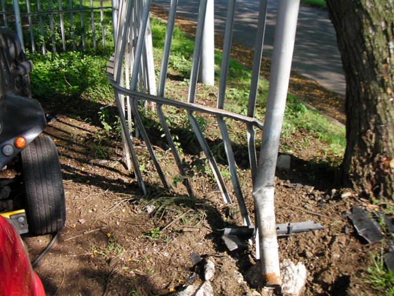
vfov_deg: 37.7
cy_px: 148
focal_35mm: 38
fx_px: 433
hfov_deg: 49.0
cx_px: 197
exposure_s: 1/161
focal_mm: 6.3
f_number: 3.5
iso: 50
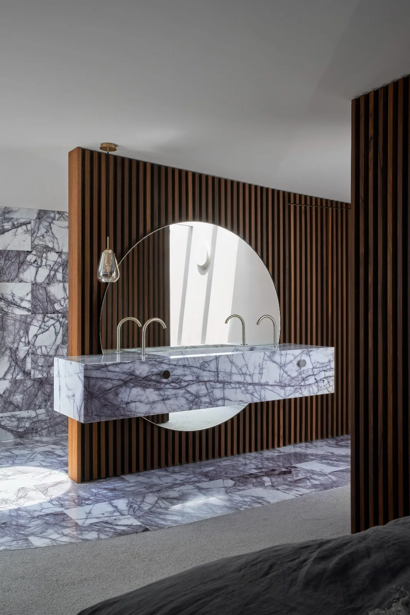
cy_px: 308
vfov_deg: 54.4
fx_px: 598
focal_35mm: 35
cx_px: 205
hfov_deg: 37.9
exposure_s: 1/5
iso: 100
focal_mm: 35
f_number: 16
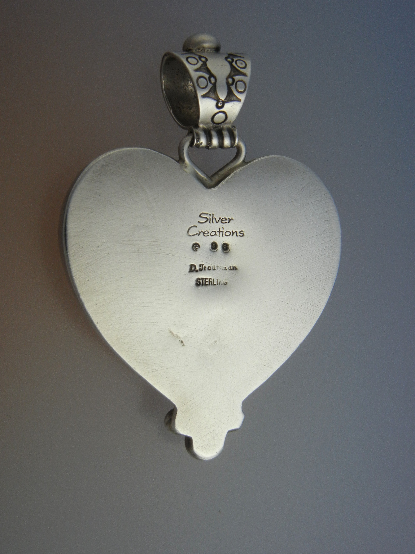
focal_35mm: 59
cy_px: 277
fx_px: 943
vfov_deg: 32.7
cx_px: 208
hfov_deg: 24.8
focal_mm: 10.6
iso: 220
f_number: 4
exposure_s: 1/30
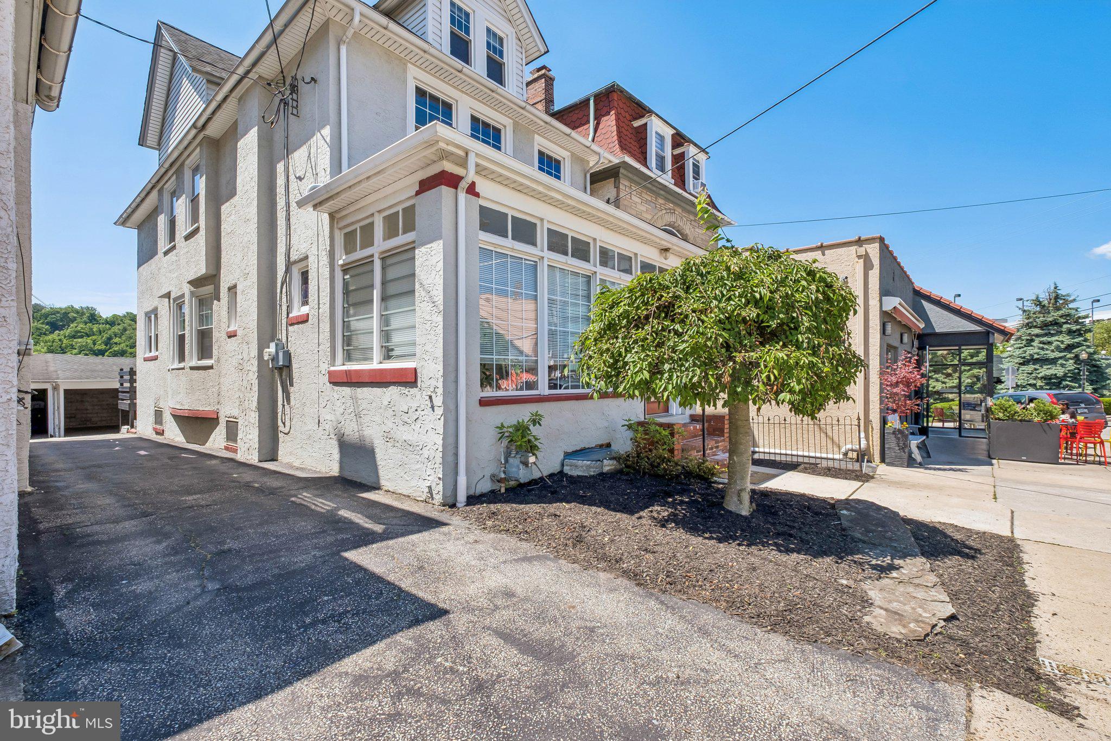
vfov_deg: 77.3
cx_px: 556
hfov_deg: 100.4
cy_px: 370
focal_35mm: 15
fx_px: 463
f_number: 8
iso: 250
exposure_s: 1/350
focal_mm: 10
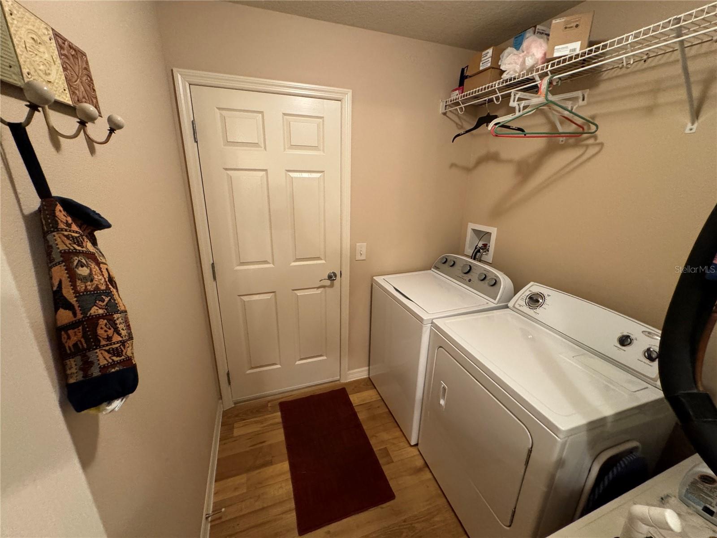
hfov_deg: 102.1
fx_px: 290
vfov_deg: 85.7
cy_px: 269
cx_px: 358
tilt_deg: -19.1
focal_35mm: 14
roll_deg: -1.6
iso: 500
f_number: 2.2
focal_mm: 2.22
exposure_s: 1/60
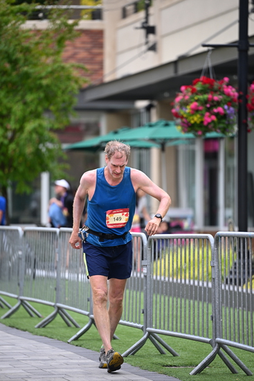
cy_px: 190
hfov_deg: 6.9
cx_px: 127
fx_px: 2115
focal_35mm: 200
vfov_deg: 10.3
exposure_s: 1/1600
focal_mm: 200
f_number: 2.8
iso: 640
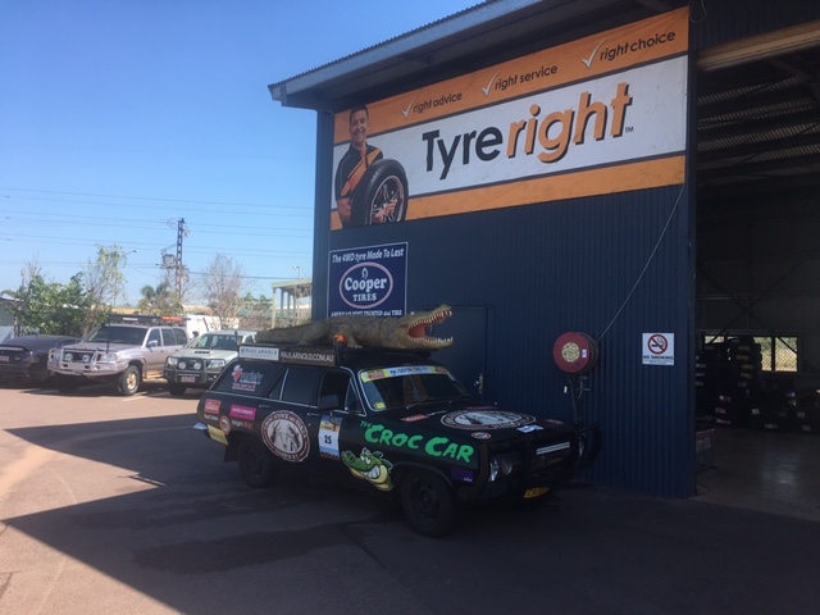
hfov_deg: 61.7
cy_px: 308
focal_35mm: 29
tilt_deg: +4.6
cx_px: 410
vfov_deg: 48.2
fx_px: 687
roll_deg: -2.1
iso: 25
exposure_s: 1/827
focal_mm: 4.15
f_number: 2.2
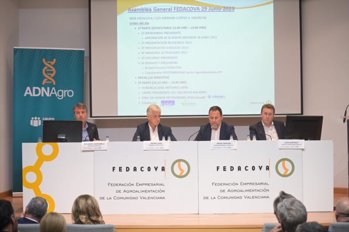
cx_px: 174
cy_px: 116
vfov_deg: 18.2
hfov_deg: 27.0
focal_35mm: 75
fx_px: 727
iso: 1250
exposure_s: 1/160
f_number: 4
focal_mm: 75
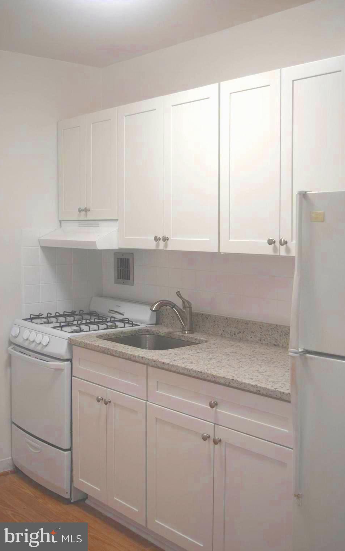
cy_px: 275
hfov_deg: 30.9
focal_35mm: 42
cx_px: 182
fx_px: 624
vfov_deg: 47.7
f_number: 4.5
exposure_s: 1/80
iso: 400
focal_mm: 27
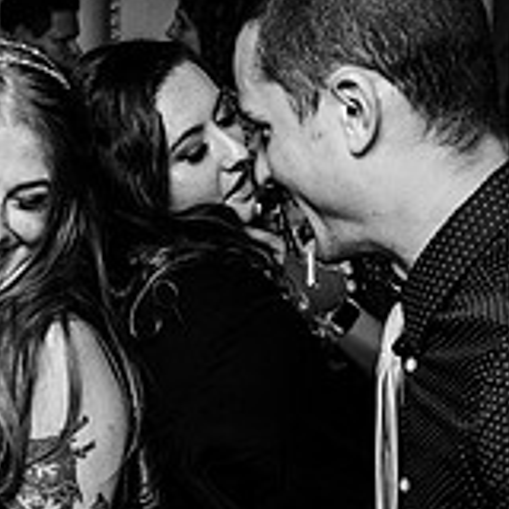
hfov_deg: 15.3
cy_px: 600
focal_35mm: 114
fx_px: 1896
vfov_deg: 14.8
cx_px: 183
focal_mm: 28
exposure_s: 1/200
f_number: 5.6
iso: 2000
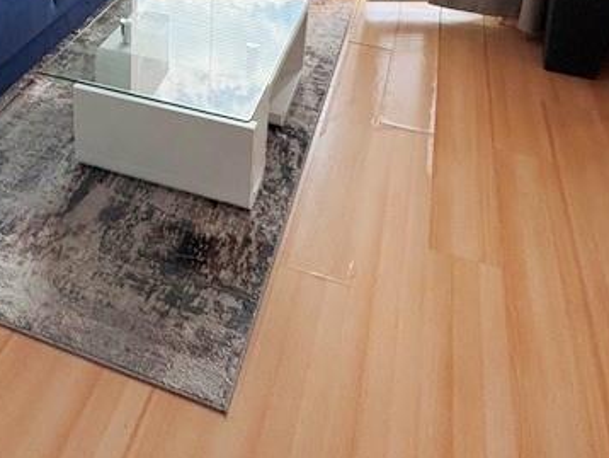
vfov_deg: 30.9
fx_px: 704
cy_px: -80
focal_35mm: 40
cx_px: 165
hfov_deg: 45.4
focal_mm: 2.22
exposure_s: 1/117
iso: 40
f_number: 2.2
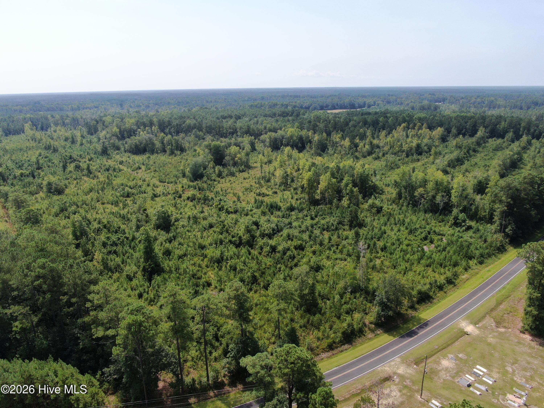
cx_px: 272
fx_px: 377
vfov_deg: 56.8
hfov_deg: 71.6
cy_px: 204
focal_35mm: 24
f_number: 2.8
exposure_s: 1/1000
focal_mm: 4.39
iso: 100
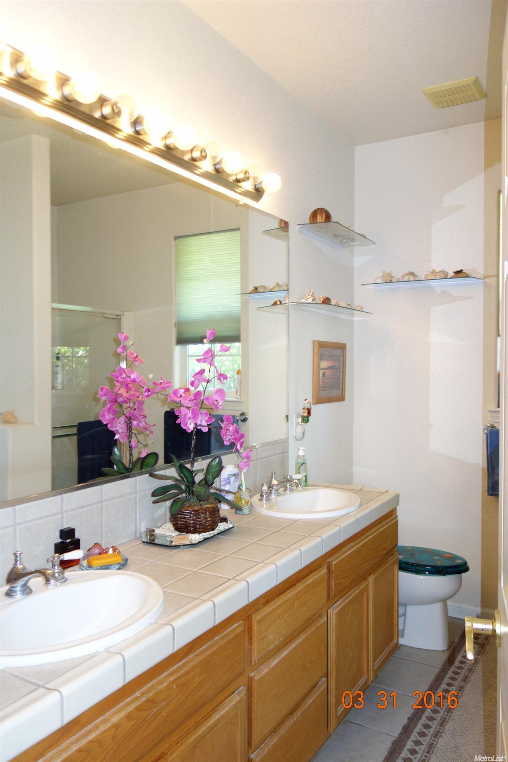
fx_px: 593
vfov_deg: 65.5
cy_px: 381
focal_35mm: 28
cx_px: 254
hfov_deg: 46.4
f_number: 1.8
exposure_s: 1/30
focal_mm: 10.4
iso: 125
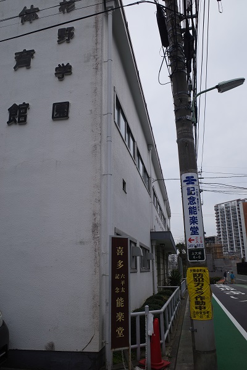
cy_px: 185
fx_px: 288
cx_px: 124
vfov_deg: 65.5
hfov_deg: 46.4
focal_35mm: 28
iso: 200
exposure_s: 1/800
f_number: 5.6
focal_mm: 18.3
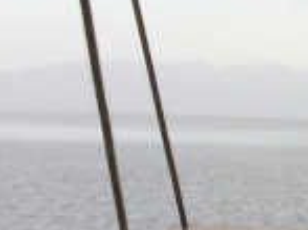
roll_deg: -0.6
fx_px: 1405
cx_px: 666
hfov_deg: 11.1
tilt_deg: -9.4
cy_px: 341
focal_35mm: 158
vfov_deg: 9.1
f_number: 2.2
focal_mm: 4.15
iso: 32
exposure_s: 1/323
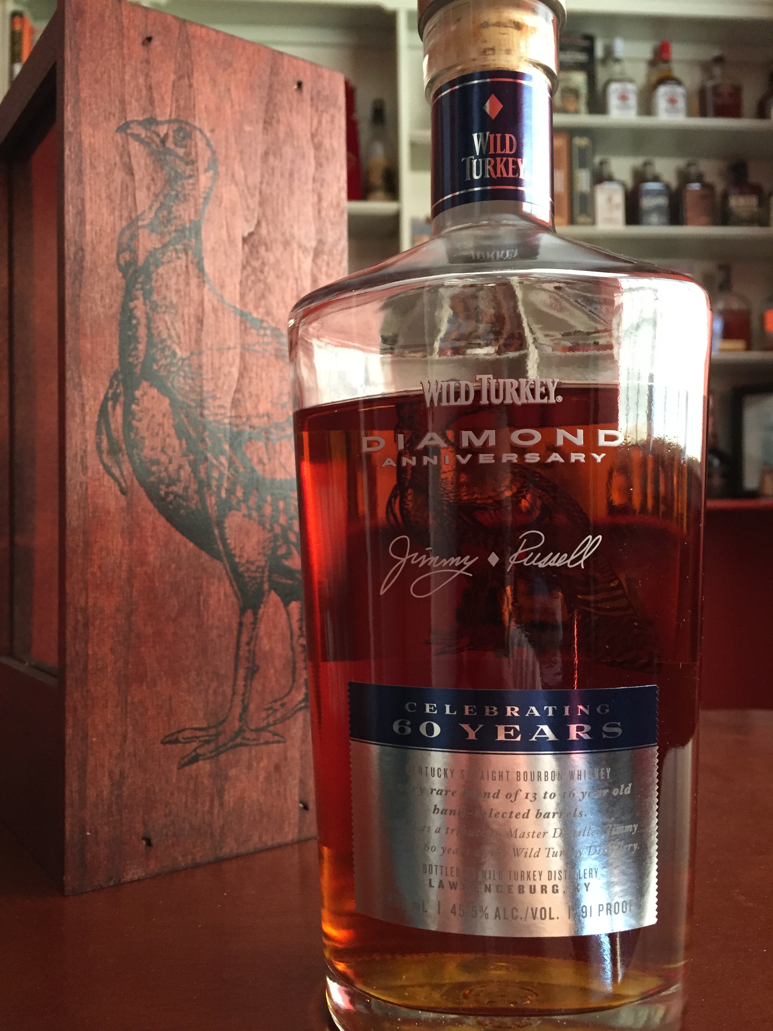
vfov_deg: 61.7
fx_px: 863
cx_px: 386
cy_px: 516
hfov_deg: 48.2
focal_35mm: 29
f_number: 2.2
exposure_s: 1/30
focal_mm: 4.15
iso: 200
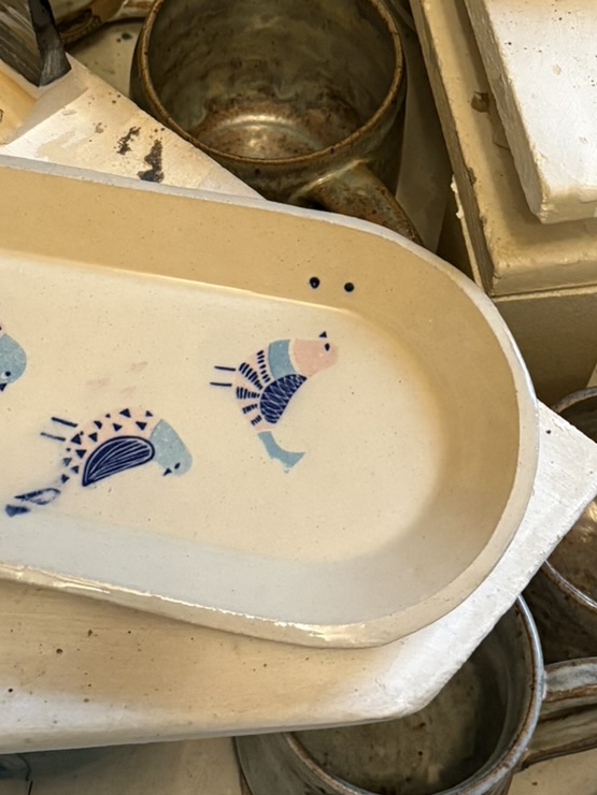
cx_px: 215
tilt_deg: -54.4
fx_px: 1656
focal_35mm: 72
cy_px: 31
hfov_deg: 20.4
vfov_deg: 25.9
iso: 500
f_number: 1.6
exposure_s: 1/40
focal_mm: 5.96
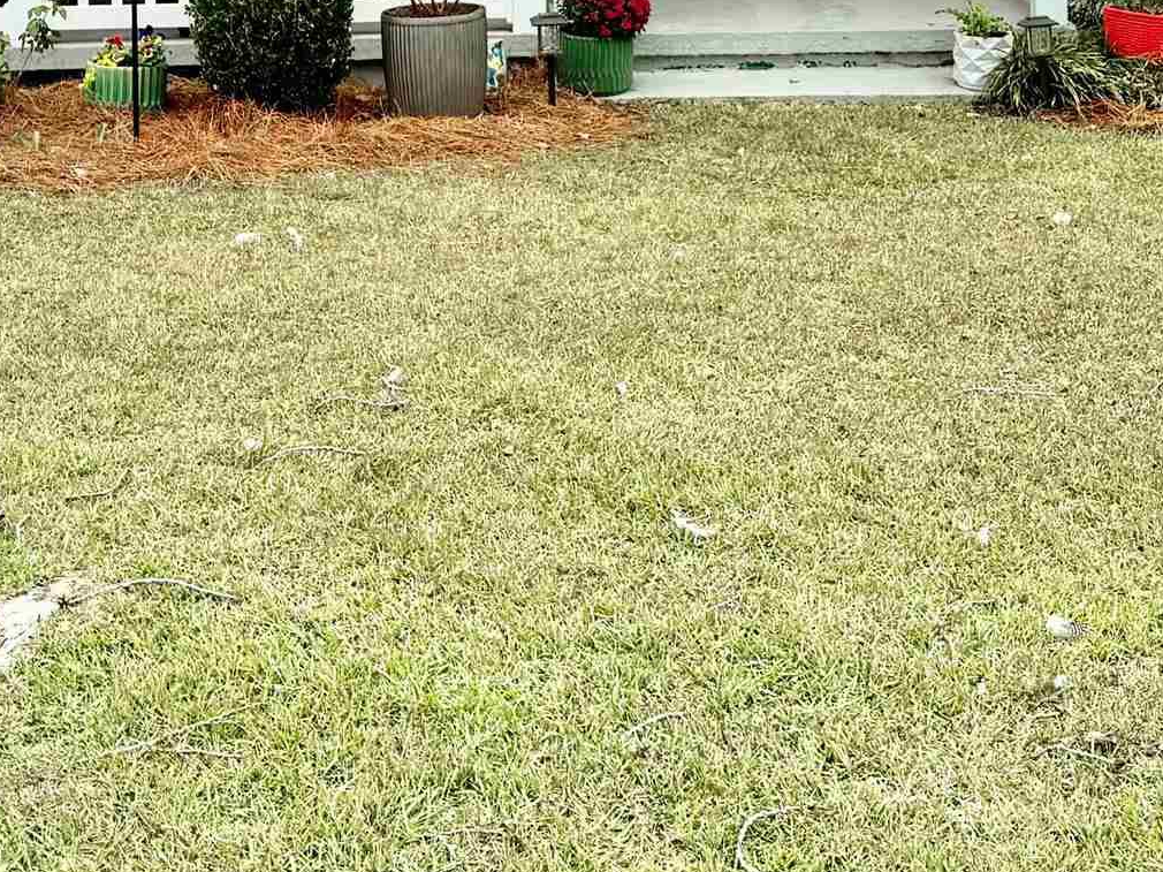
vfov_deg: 18.8
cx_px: 613
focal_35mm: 73
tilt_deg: -3.5
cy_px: -227
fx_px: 2452
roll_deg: +0.7
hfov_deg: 26.7
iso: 80
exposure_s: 1/2959
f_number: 1.78
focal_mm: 6.86
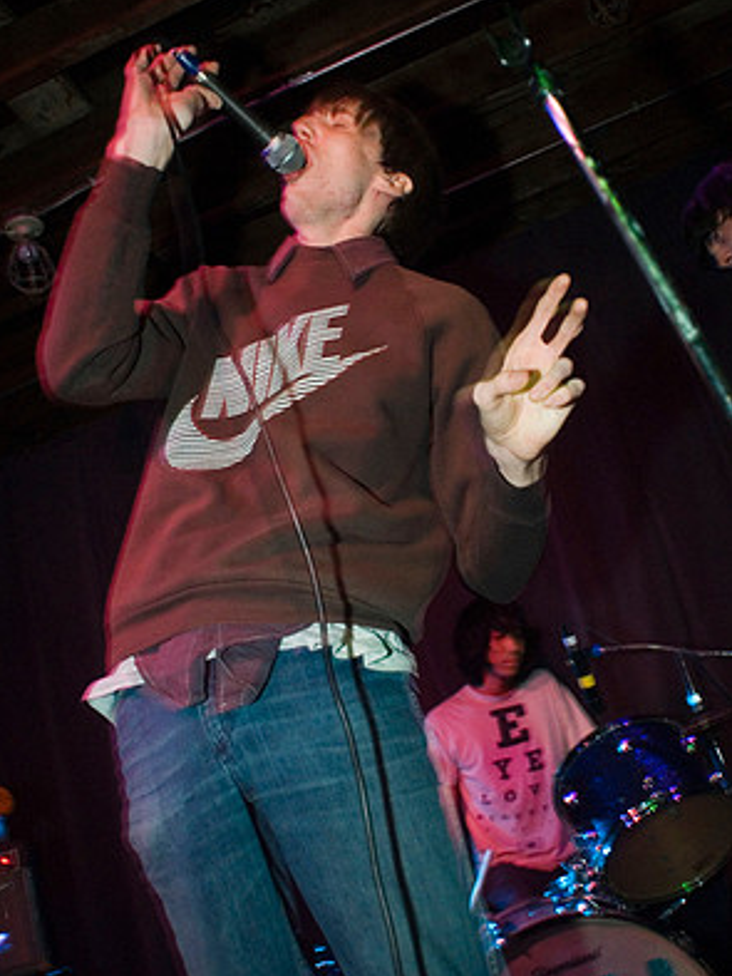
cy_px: 447
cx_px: 364
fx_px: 930
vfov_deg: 55.3
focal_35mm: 33
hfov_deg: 43.0
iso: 800
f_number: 2.8
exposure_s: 1/15
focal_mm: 20
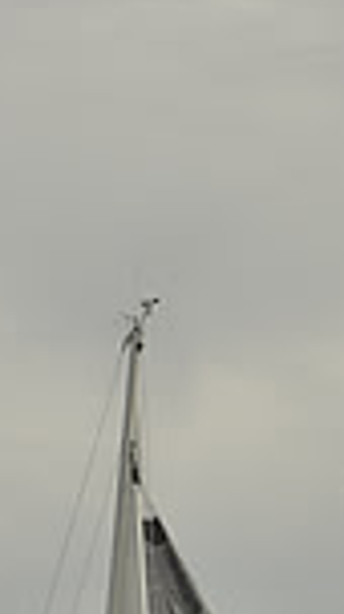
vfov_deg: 6.6
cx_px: 152
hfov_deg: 3.8
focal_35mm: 320
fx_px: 5212
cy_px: 1083
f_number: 10
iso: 280
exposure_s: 1/1600
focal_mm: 80
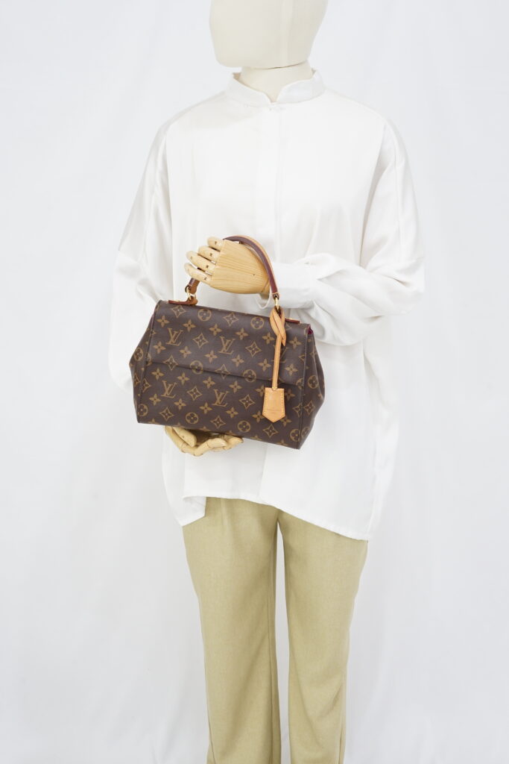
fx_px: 1060
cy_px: 382
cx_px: 254
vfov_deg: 39.6
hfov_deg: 27.0
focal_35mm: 50
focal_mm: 50
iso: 640
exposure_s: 1/2.5
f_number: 9
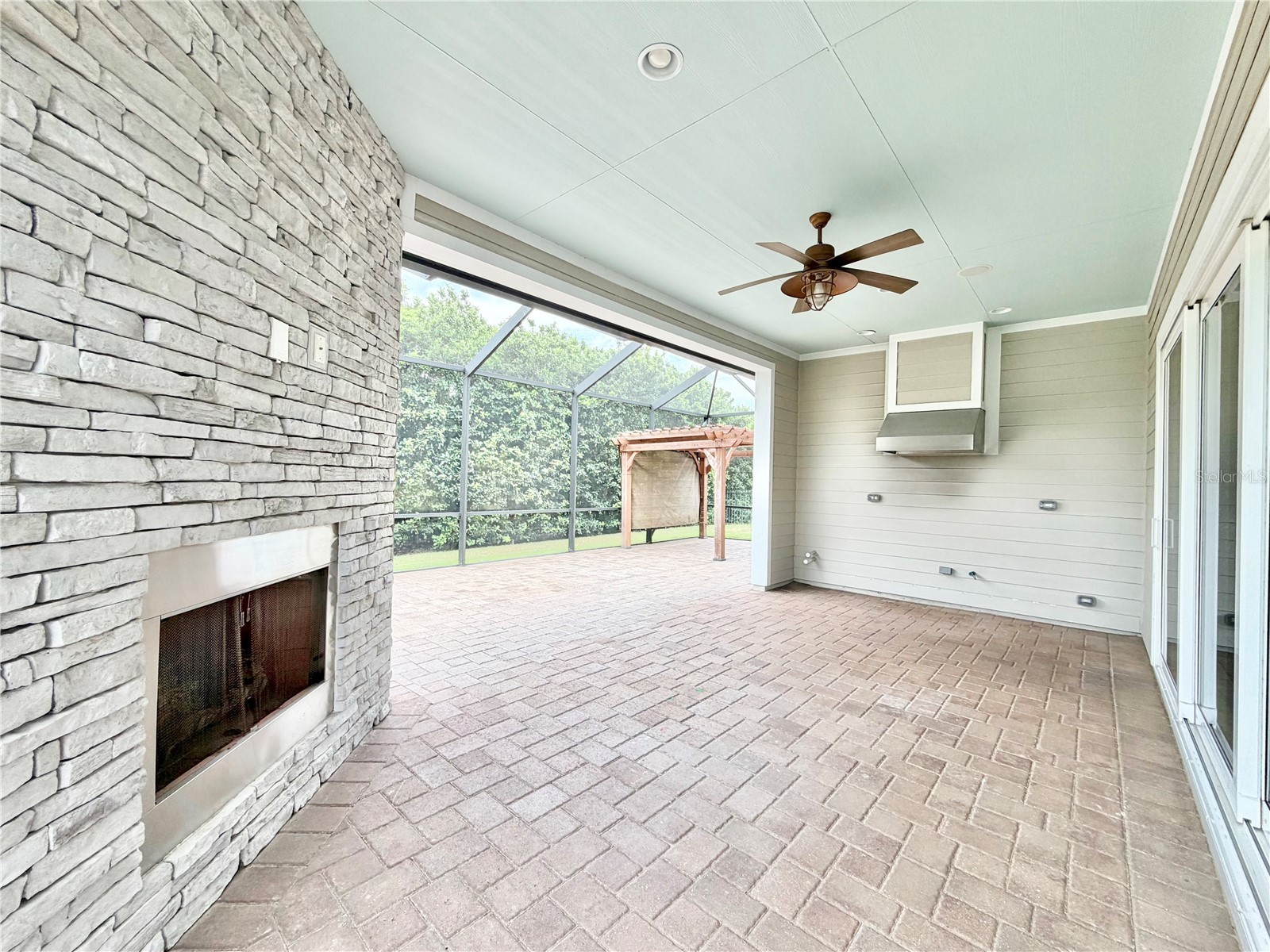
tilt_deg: -1.0
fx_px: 514
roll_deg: -0.8
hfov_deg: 102.1
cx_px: 635
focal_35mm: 14
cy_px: 476
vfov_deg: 85.7
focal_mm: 2.22
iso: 64
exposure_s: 1/143
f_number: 2.2
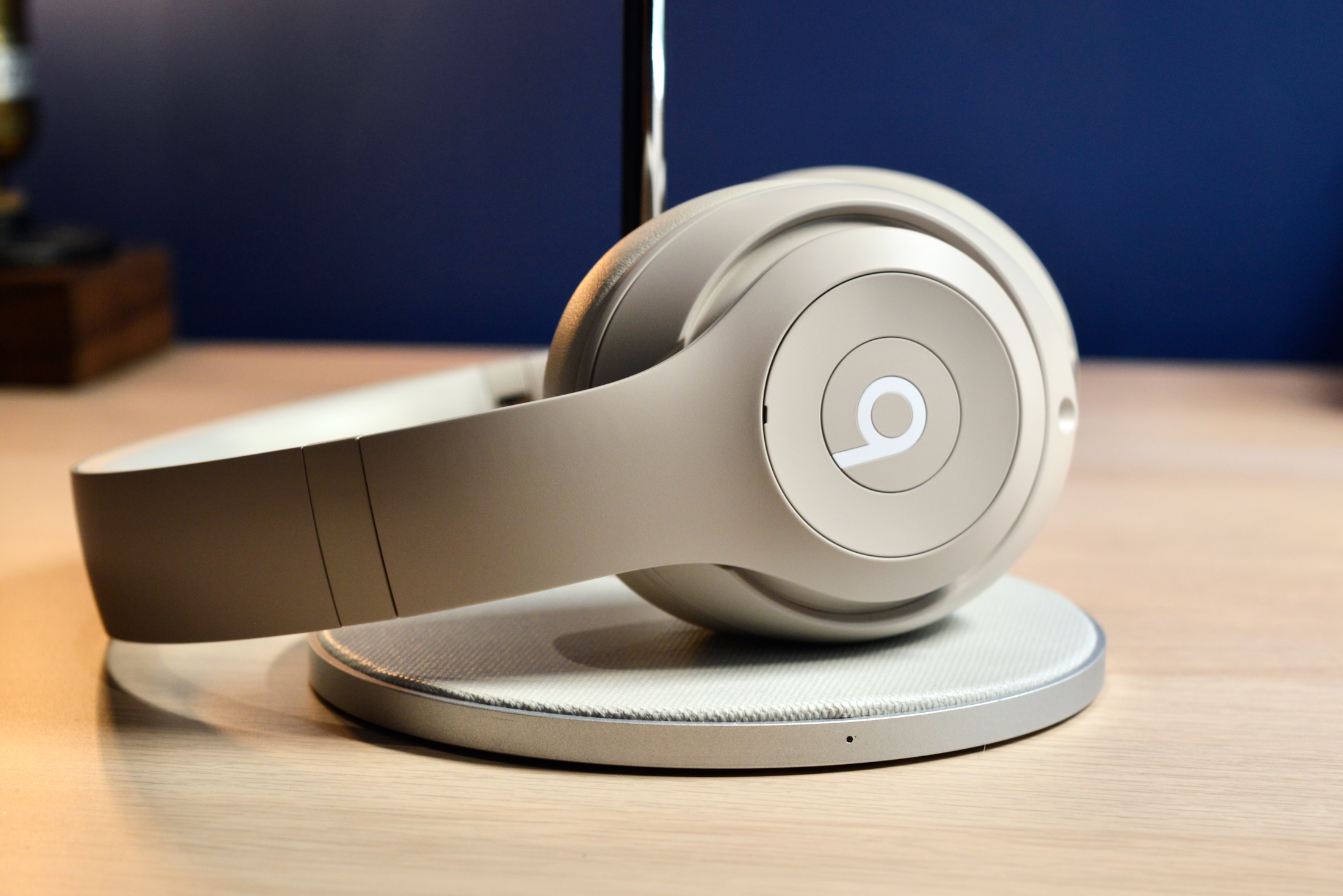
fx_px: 2686
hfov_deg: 28.1
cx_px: 672
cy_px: 448
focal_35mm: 72
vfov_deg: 18.9
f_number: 5.3
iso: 400
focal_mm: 48
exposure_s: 1/100
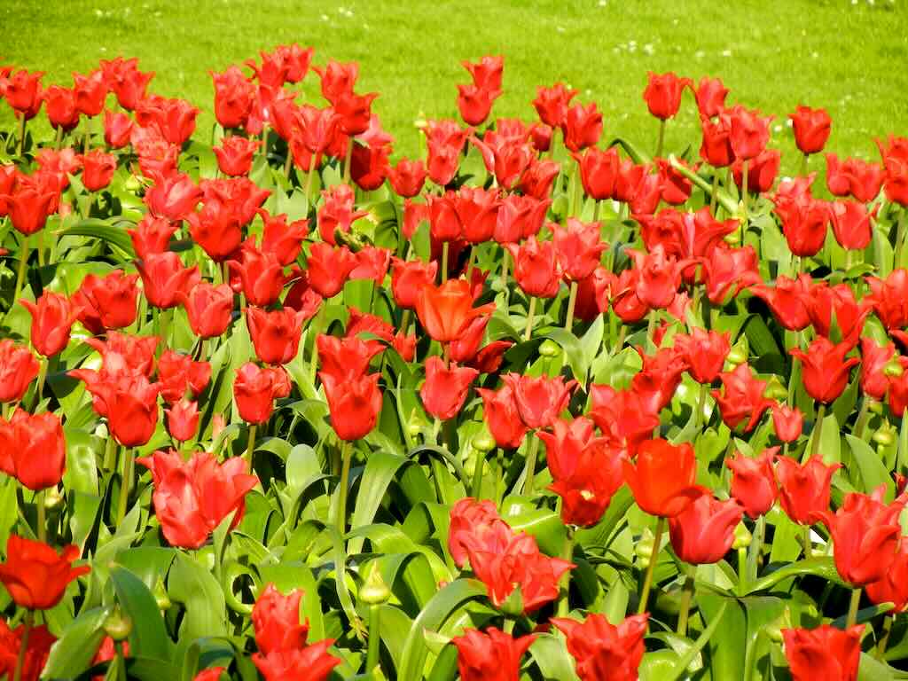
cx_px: 454
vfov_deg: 6.5
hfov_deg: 8.6
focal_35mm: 229
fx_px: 6007
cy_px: 340
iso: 160
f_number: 4.8
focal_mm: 41.2
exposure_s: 1/388
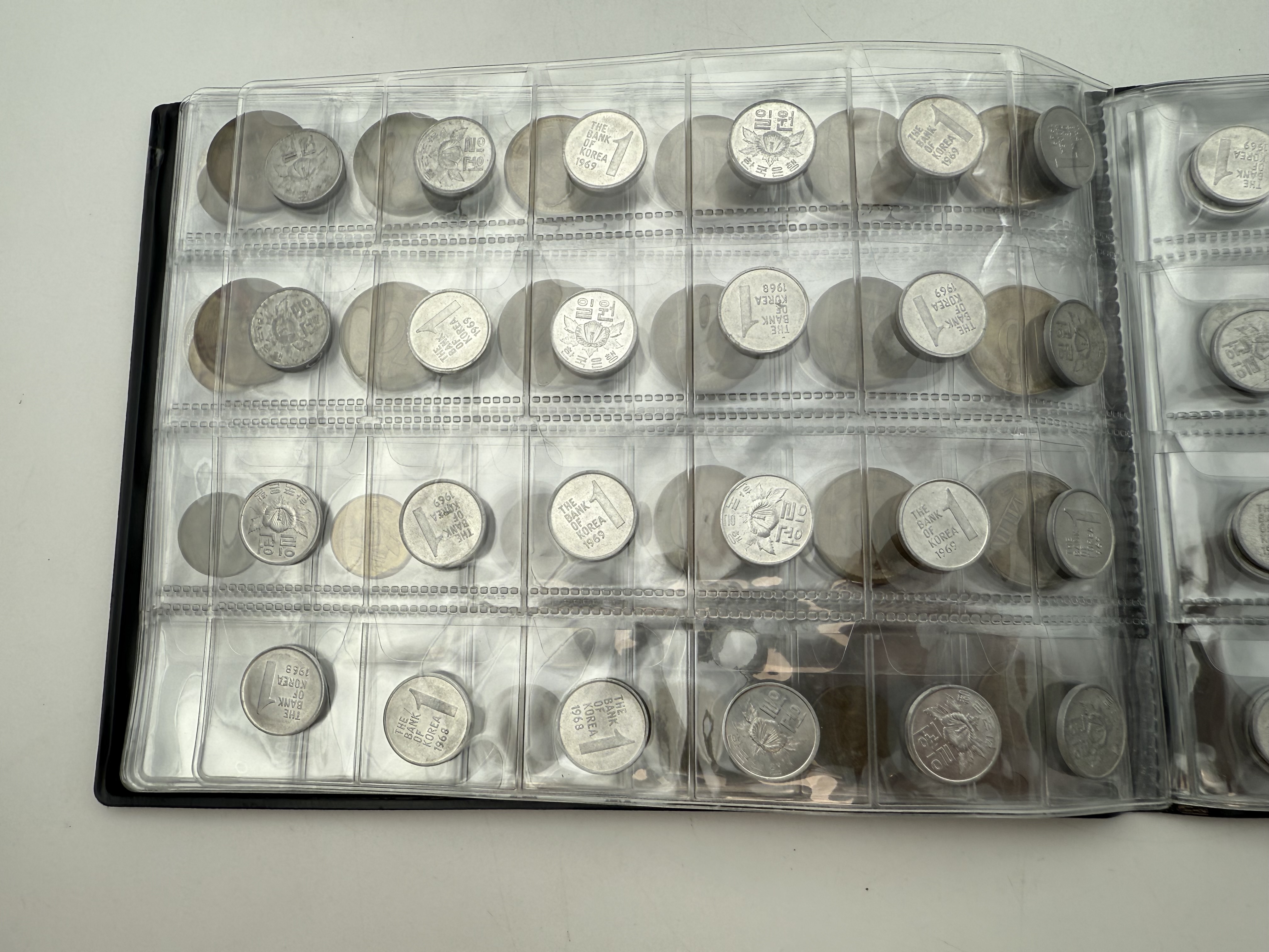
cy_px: 476
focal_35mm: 24
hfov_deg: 71.6
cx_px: 634
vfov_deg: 56.8
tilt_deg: -81.5
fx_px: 880
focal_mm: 2.22
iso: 40
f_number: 2.2
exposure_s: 1/326
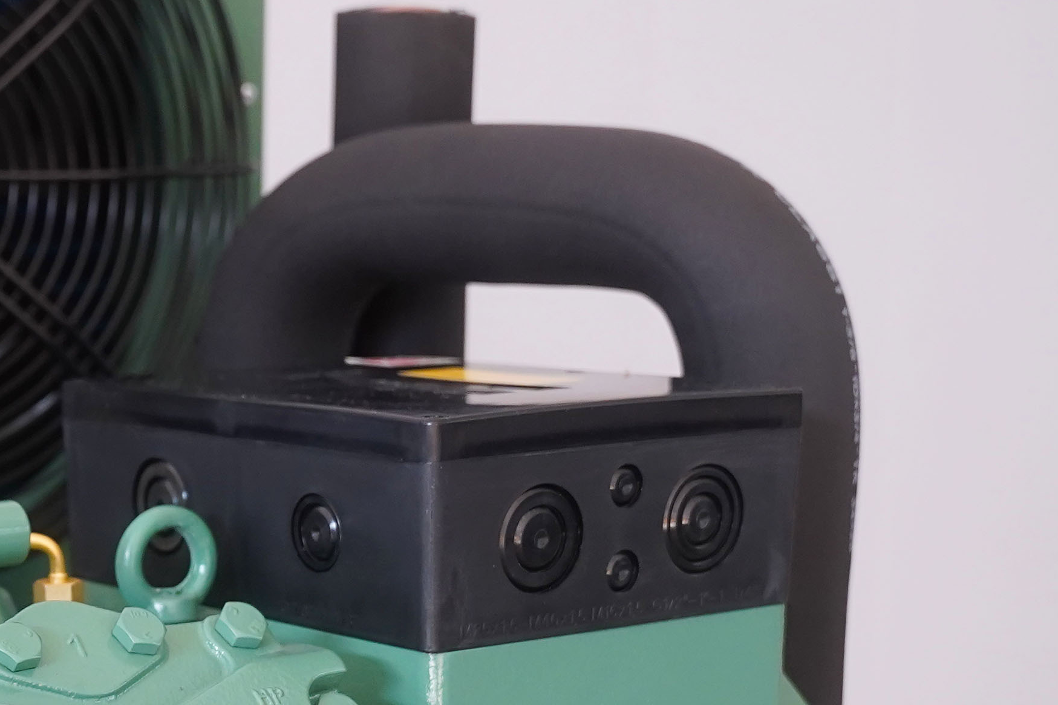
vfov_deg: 14.8
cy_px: 763
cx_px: 33
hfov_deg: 21.9
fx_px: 2645
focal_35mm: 90
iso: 1000
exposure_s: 1/100
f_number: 2.8
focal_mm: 26.9
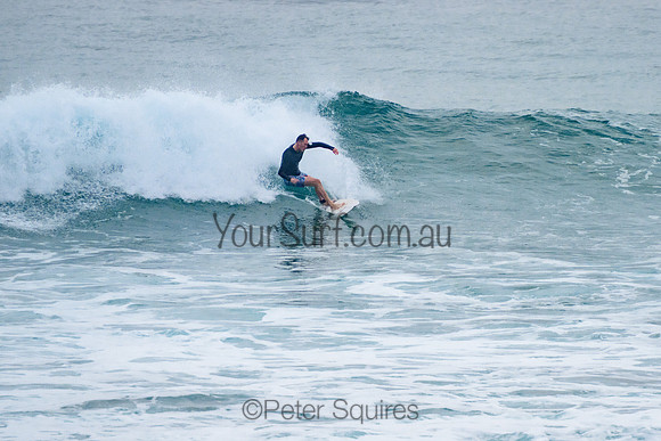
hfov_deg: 3.7
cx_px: 465
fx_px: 10344
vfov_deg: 2.4
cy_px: 157
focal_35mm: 563
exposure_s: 1/1250
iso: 500
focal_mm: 400
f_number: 5.6
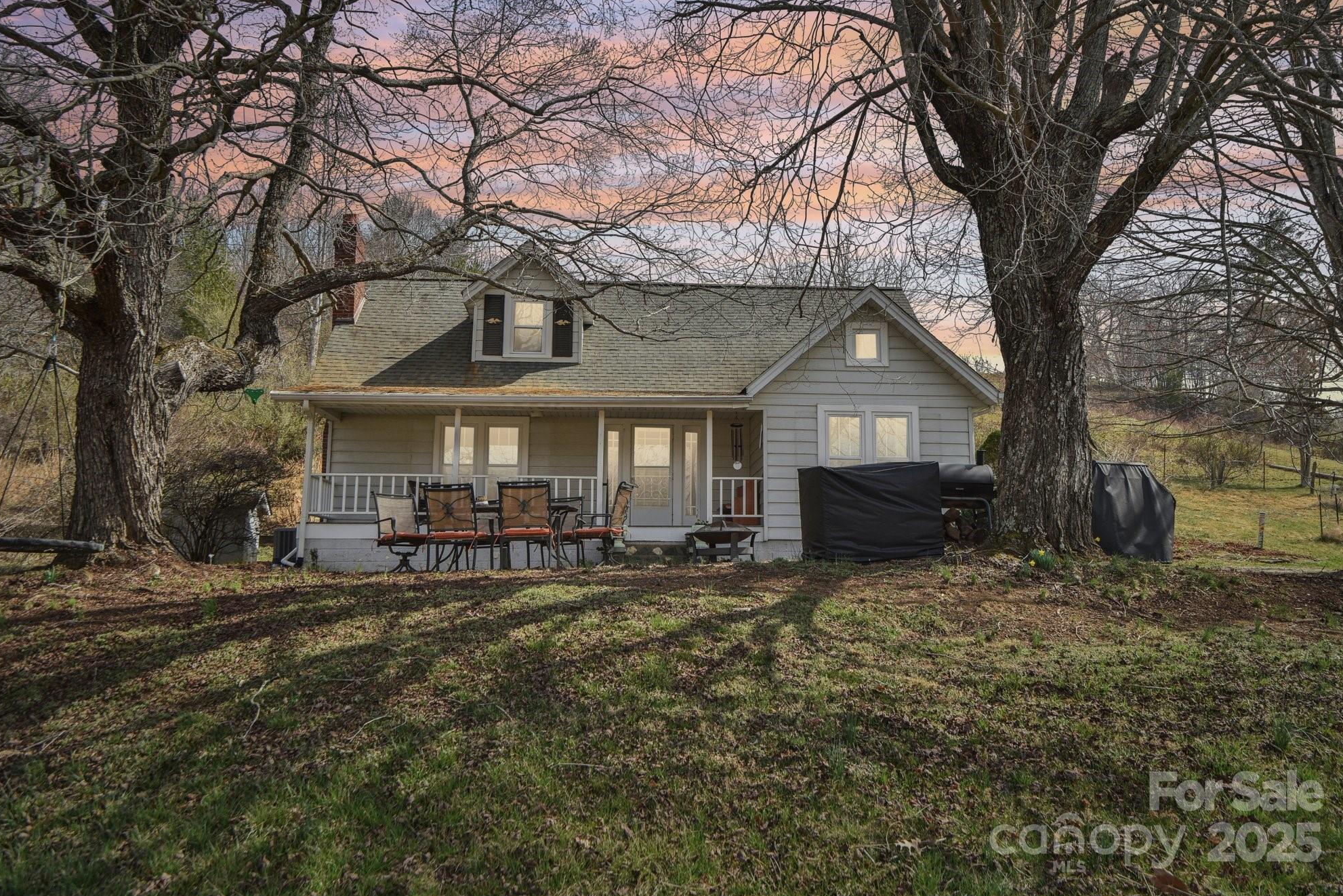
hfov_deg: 60.3
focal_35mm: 31
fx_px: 1157
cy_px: 436
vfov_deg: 42.3
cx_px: 679
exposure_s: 1/80
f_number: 11
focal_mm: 30
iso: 100
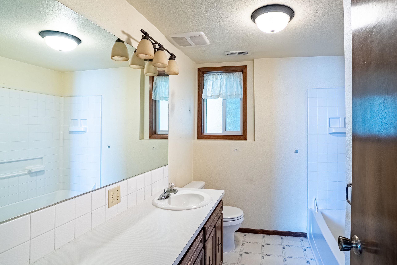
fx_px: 210
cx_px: 226
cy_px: 126
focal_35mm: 19
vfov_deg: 64.6
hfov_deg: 86.3
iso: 400
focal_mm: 16
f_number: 8
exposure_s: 1/60
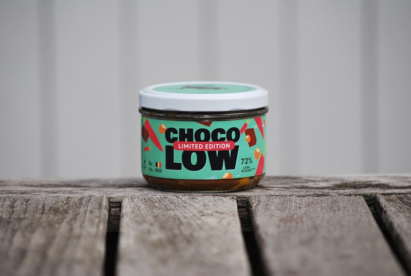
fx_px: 2573
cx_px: 206
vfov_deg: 6.1
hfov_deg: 9.1
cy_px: 138
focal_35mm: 225
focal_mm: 150
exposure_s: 1/800
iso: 200
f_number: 4.5
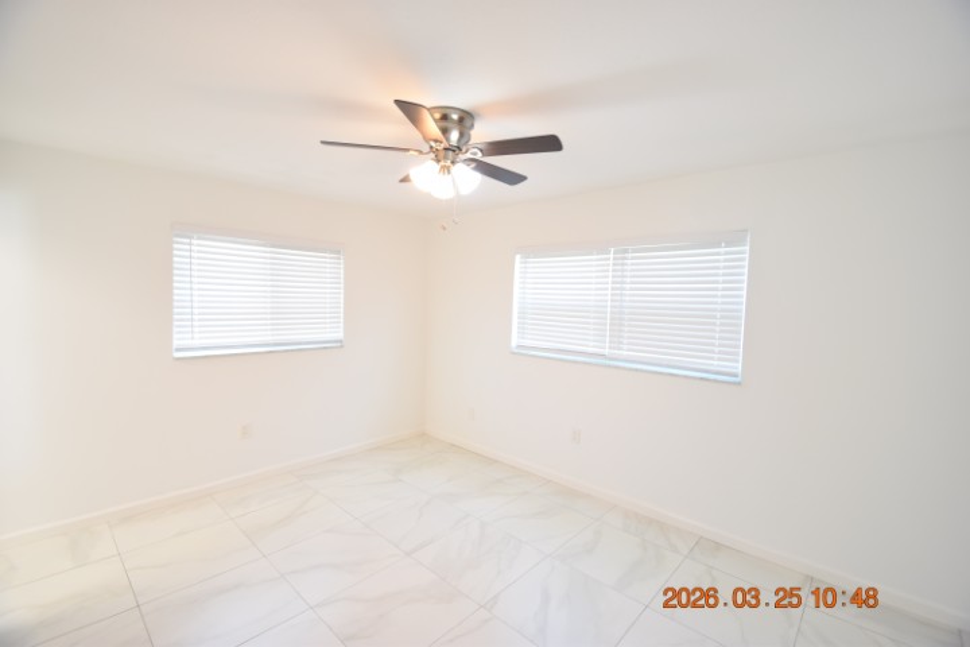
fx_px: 404
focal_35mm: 15
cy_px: 324
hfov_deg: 100.4
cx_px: 485
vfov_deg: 77.3
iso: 640
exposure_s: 1/60
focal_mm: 10
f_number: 4
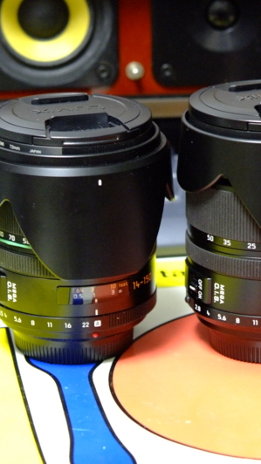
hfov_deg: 8.5
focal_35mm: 142
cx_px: 240
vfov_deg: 15.1
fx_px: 1748
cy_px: 232
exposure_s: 1/10
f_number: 5
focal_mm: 60
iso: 1600
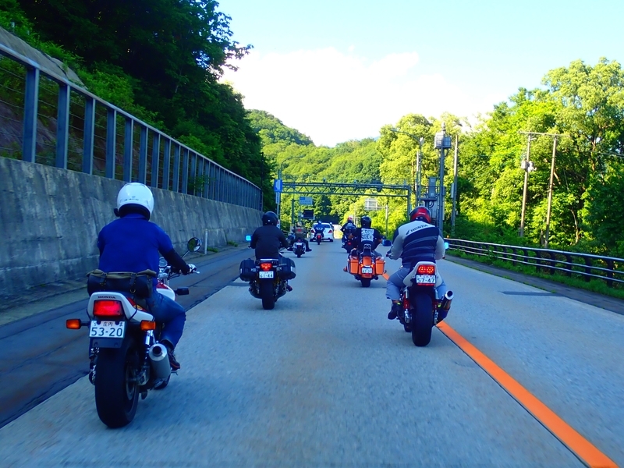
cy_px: 234
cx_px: 312
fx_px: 775
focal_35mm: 43
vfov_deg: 33.6
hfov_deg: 43.9
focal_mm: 7.86
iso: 100
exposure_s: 1/160
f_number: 4
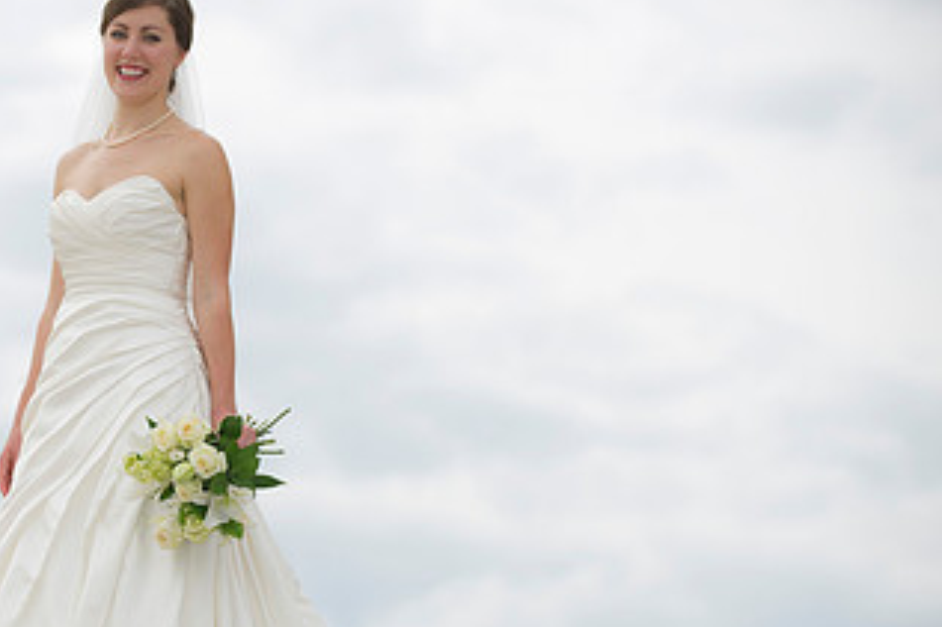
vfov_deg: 7.1
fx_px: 5021
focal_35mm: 192
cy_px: 407
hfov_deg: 10.7
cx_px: 166
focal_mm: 105
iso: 160
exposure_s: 1/250
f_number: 2.8
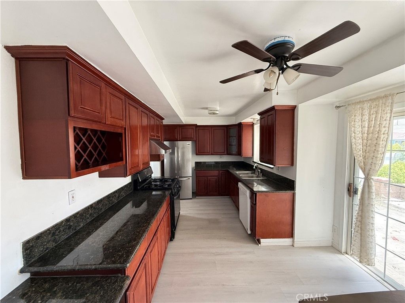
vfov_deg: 85.7
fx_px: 164
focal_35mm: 14
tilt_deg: -2.2
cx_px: 202
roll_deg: +0.1
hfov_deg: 102.1
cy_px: 152
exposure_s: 1/99
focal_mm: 2.22
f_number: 2.2
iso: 400
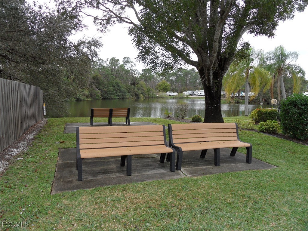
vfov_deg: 56.8
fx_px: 214
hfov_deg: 71.6
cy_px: 116
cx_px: 154
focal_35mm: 24
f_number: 3.2
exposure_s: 1/250
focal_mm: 3.9
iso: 80
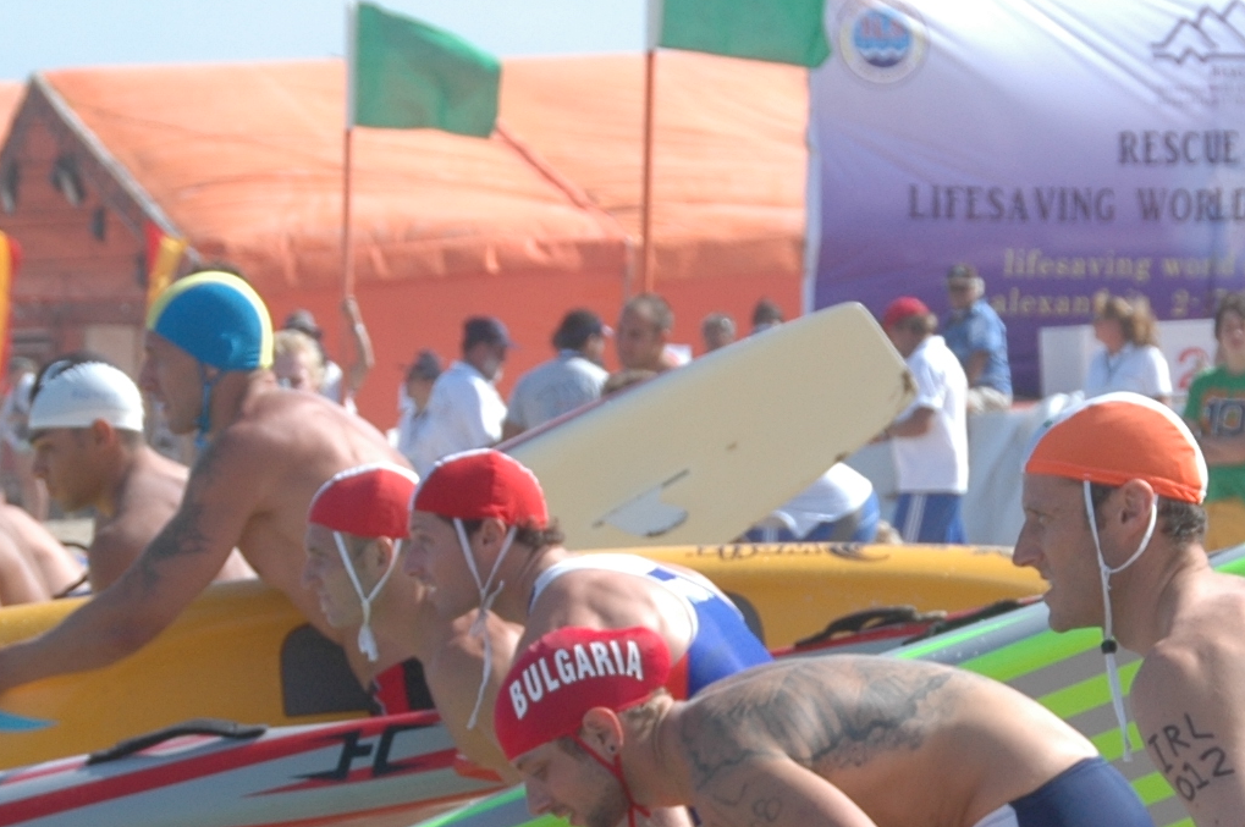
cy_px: 617
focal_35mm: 310
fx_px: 10709
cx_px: 800
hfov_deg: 6.7
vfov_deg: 4.4
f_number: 9
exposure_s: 1/320
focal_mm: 70
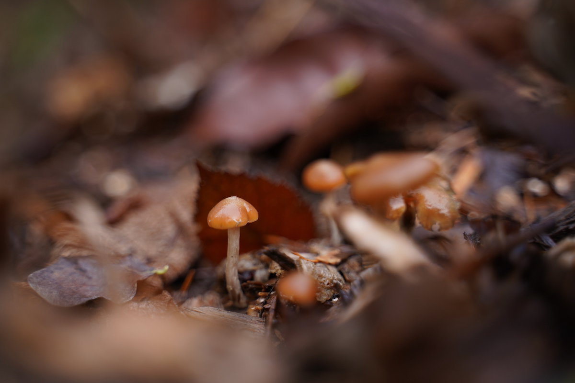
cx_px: 288
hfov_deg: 34.5
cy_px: 192
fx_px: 926
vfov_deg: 23.4
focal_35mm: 58
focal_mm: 58
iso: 200
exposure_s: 1/60
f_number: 2.8
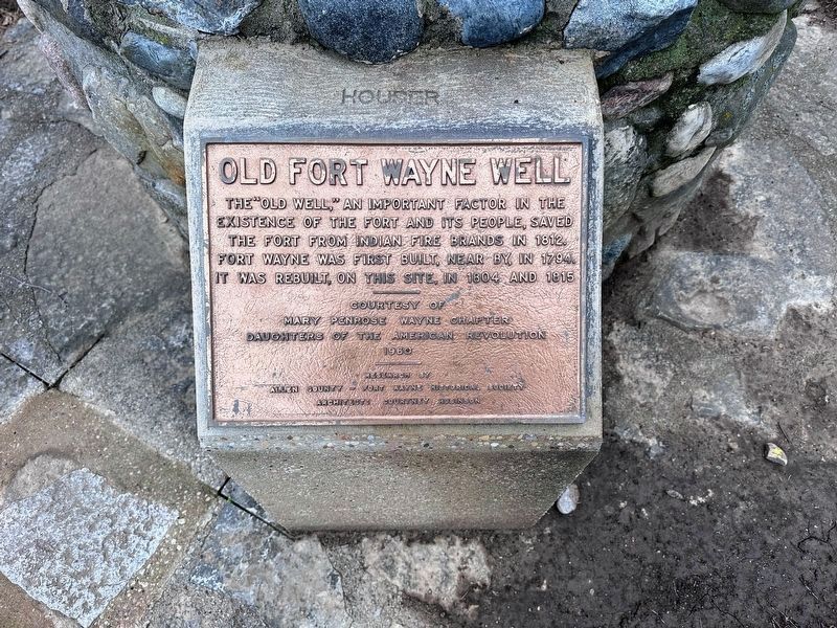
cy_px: 314
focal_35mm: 24
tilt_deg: -59.3
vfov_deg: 56.8
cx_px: 418
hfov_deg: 71.6
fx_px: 580
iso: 80
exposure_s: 1/348
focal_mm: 6.86
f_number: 1.78
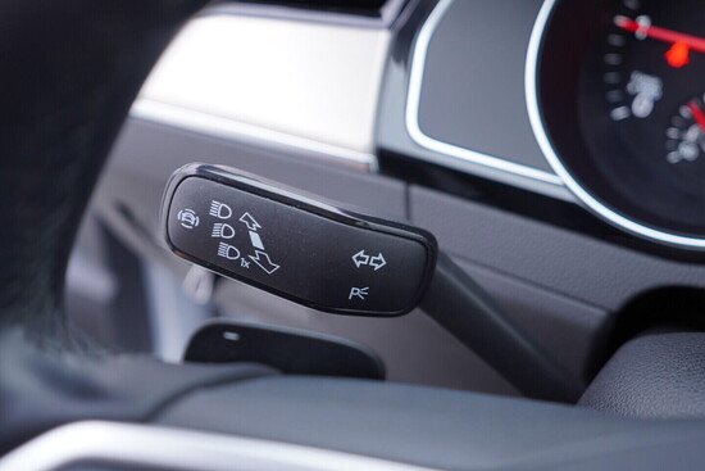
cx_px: 352
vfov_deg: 36.9
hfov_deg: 53.1
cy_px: 236
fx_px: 705
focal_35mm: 36
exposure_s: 1/40
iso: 160
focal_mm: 24
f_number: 2.8
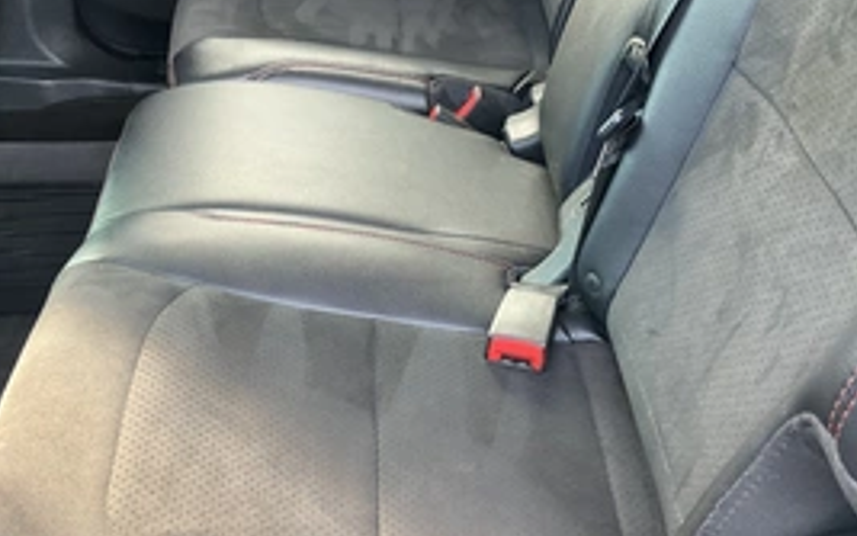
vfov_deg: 27.6
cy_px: 404
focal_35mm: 46
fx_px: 1075
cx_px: 424
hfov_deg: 43.5
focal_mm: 3
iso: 80
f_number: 1.8
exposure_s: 1/60
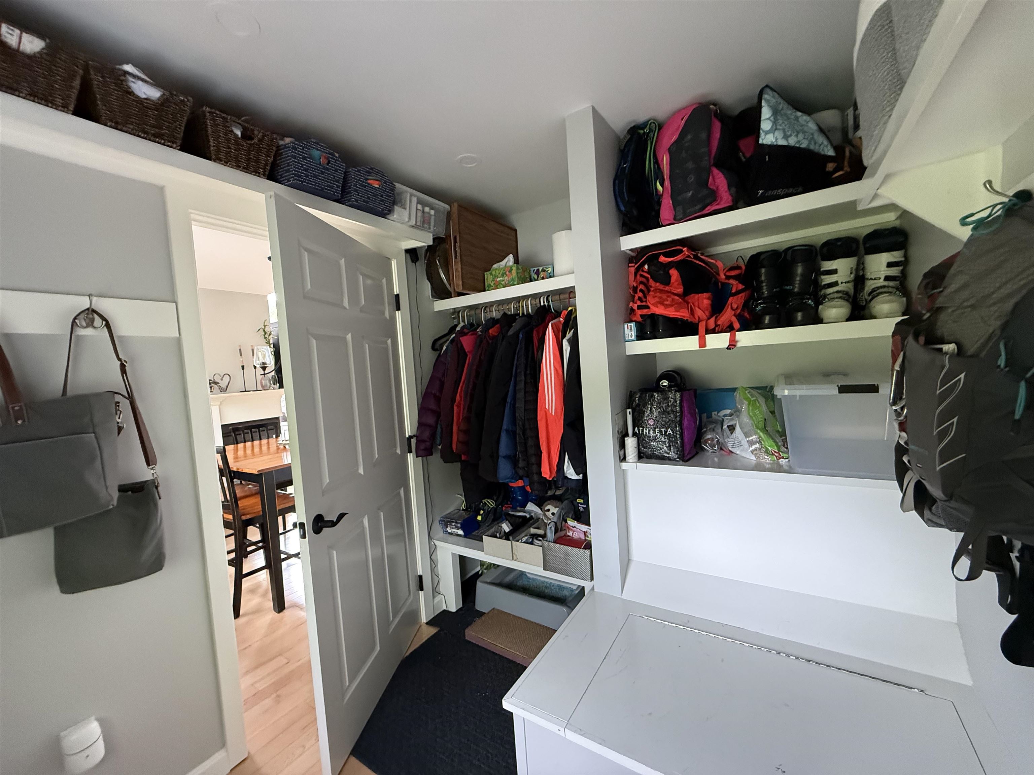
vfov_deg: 85.7
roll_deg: +3.5
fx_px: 418
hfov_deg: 102.1
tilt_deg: -3.9
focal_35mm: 14
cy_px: 388
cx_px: 517
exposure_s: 1/60
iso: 640
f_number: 2.2
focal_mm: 2.22
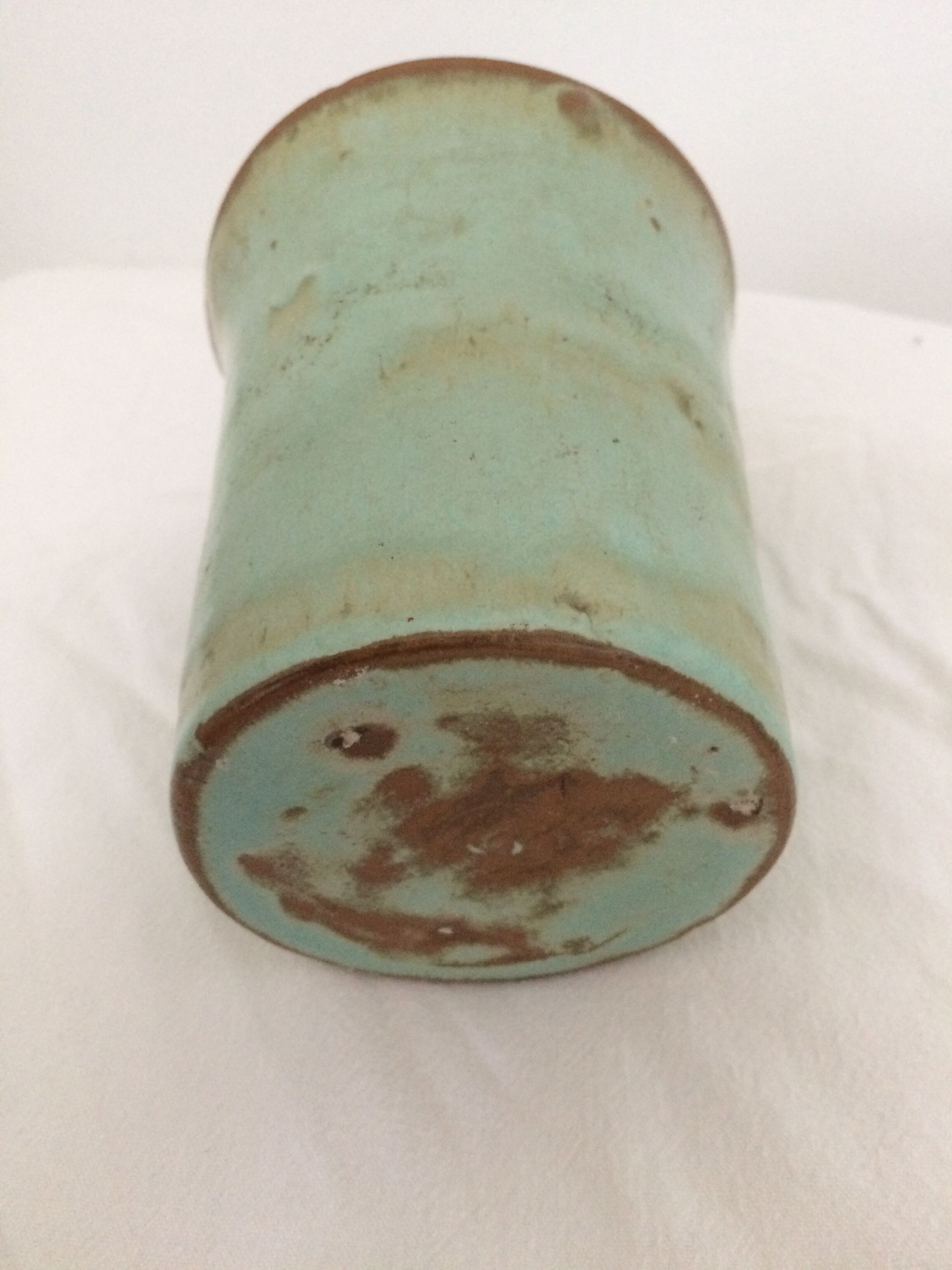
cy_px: 635
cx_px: 476
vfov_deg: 61.7
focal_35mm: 29
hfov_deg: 48.2
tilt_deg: -40.6
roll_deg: +5.6
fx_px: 1063
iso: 250
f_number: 2.2
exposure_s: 1/17
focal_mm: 4.15
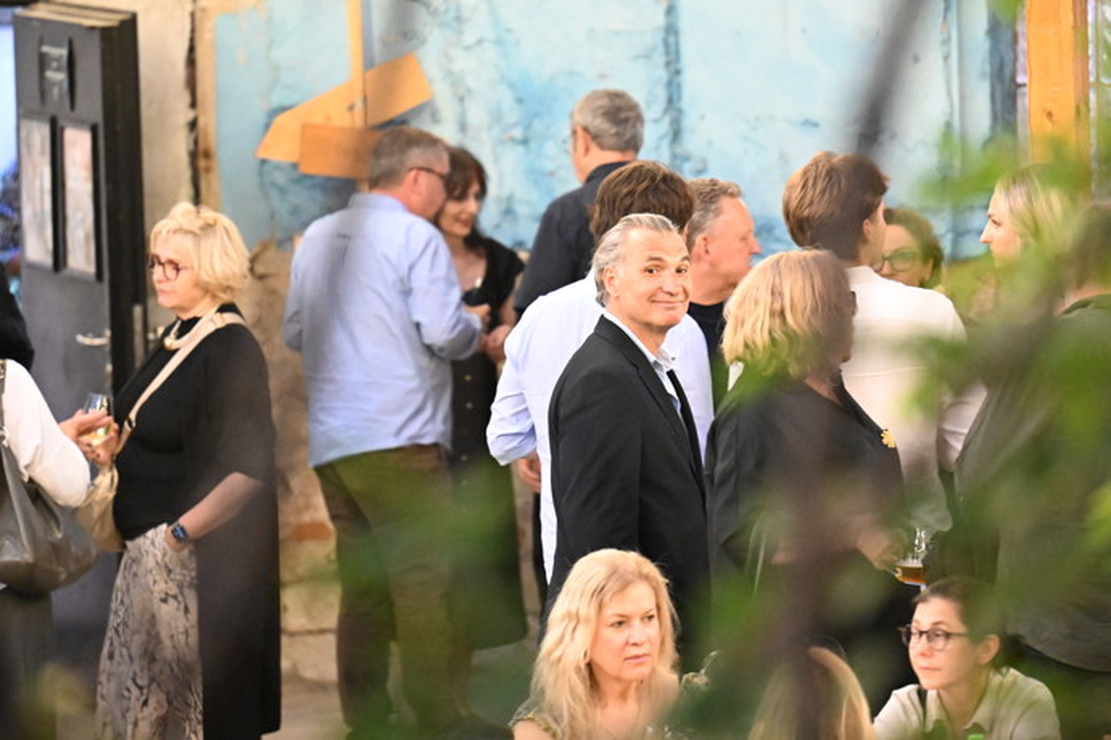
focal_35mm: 255
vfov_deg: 5.4
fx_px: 7869
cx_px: 556
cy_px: 370
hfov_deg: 8.1
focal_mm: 170
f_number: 2.8
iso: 10000
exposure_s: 1/80
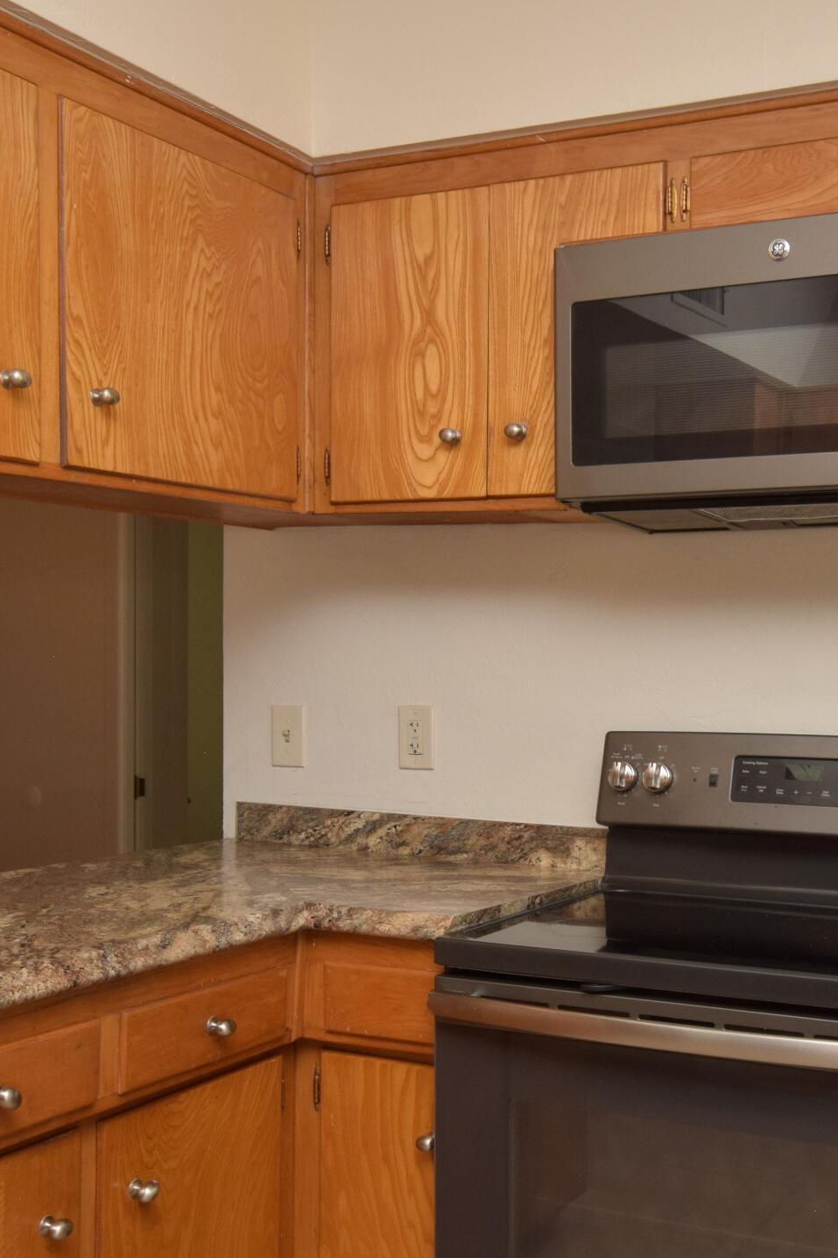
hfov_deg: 32.2
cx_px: 580
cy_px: 730
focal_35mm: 41
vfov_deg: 47.2
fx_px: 1433
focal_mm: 13
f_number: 9
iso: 400
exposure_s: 1/80
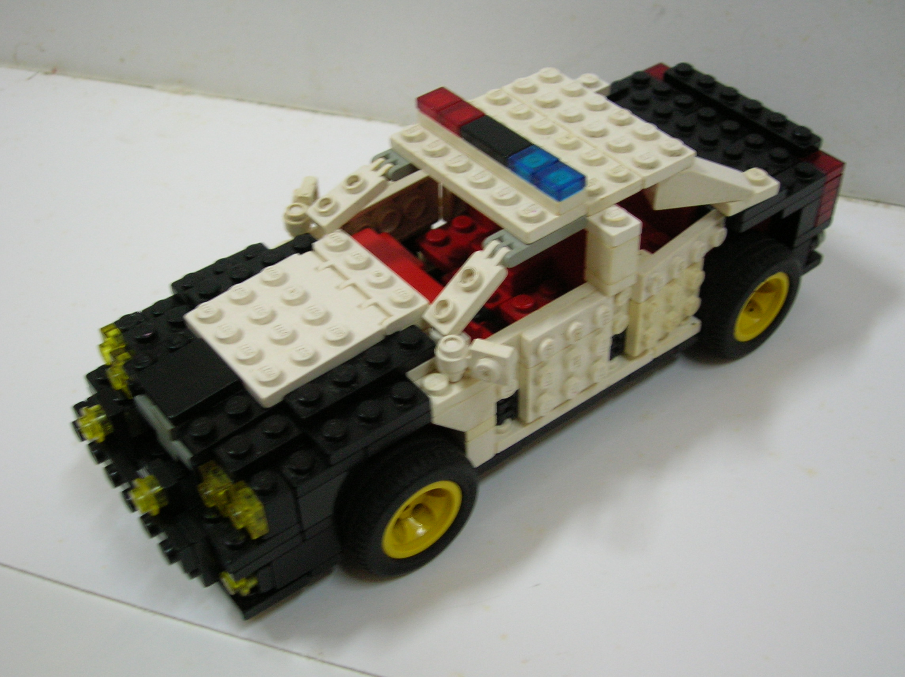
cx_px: 452
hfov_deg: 44.8
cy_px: 338
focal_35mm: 42
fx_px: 1097
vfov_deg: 34.3
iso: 100
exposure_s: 1/4.6
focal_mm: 7
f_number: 3.1
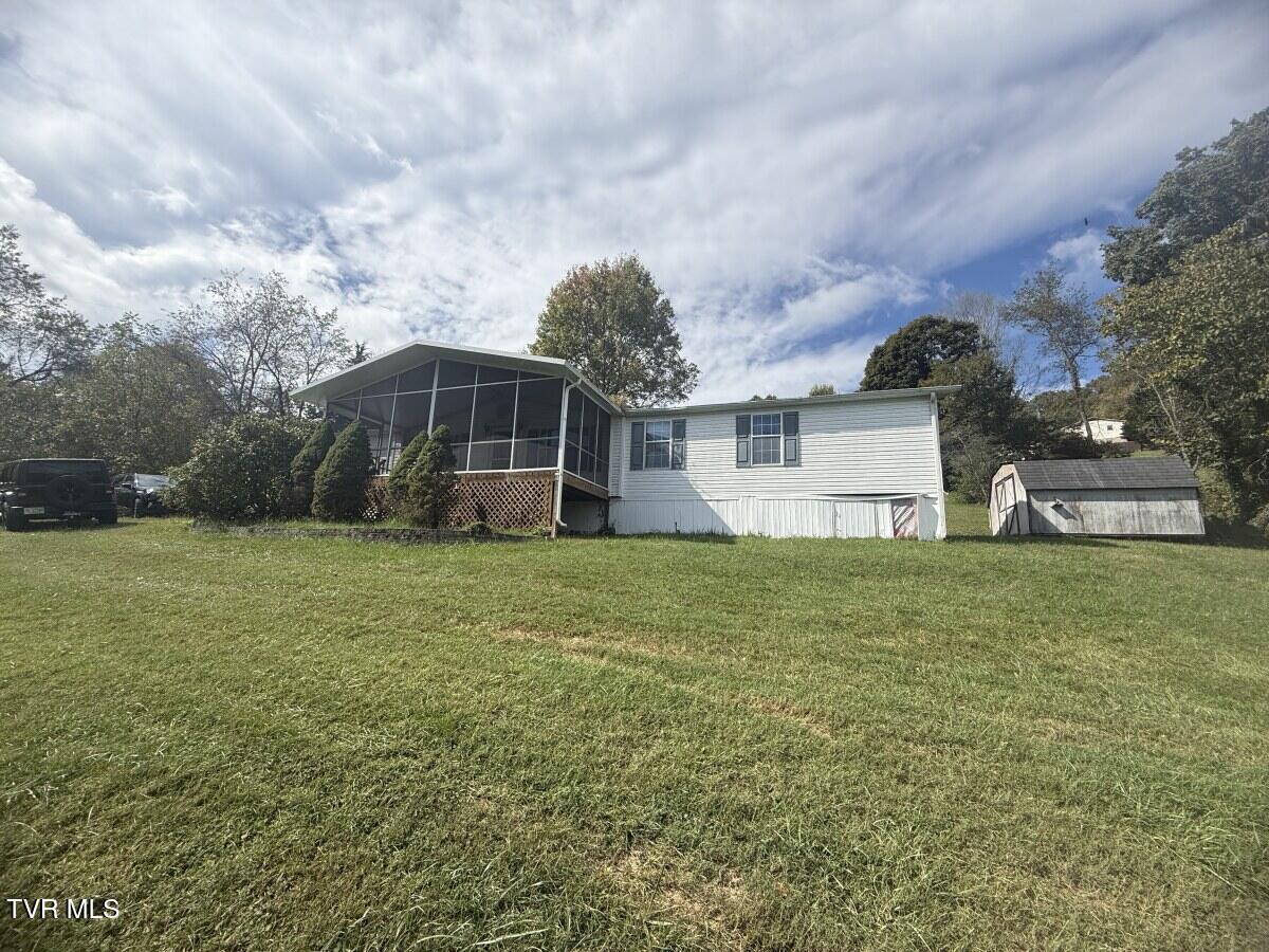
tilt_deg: +11.4
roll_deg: -1.7
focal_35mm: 14
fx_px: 513
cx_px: 634
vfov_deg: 85.7
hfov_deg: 102.1
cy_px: 476
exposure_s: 1/2320
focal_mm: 2.22
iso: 50
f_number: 2.2
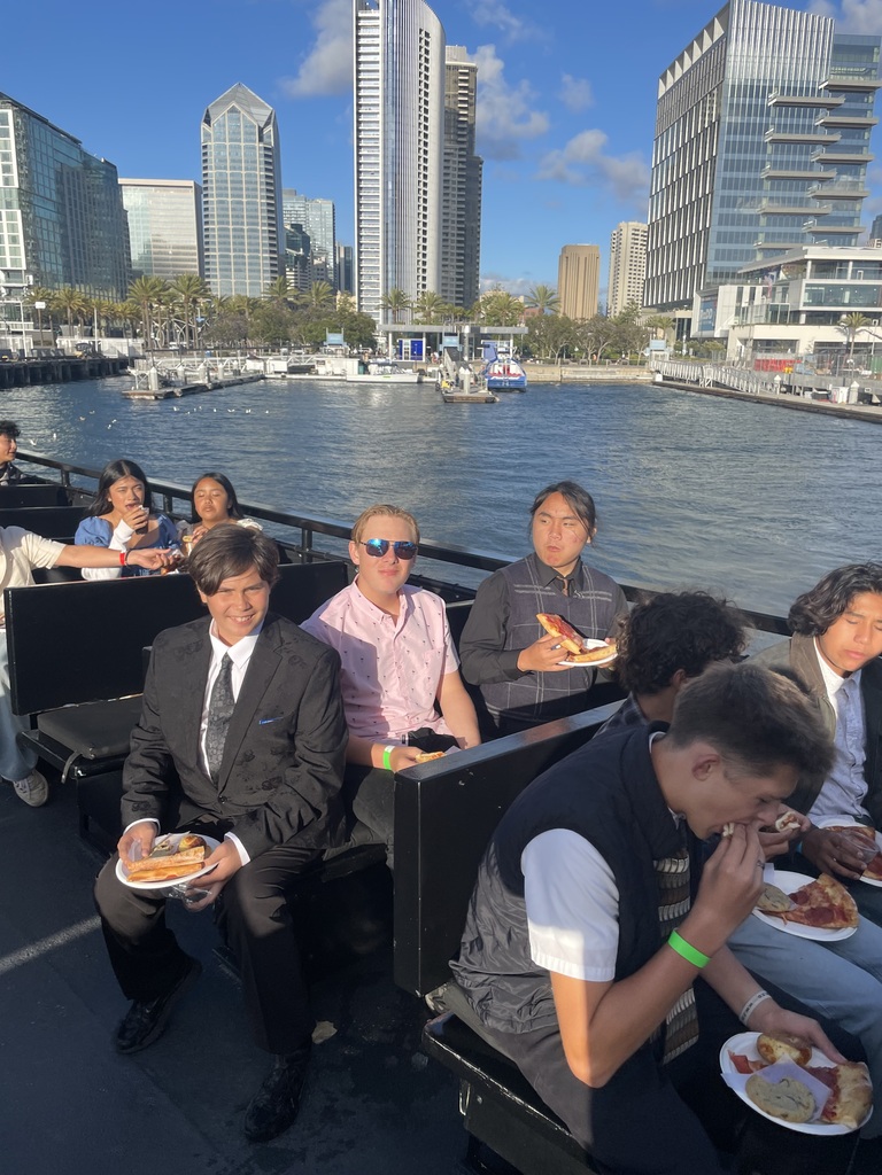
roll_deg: +0.3
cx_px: 441
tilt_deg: -12.3
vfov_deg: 67.3
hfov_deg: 53.1
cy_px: 588
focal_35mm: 26
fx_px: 883
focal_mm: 4.2
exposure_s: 1/2564
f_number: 1.6
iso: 32
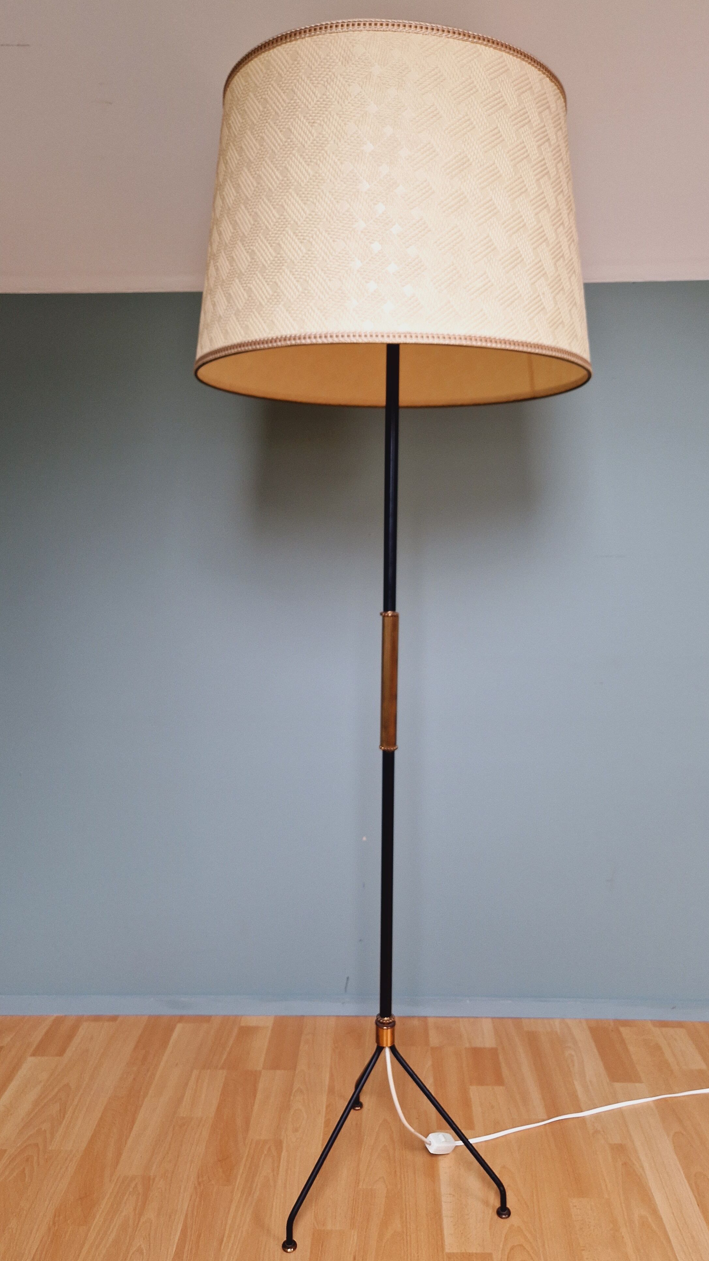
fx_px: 869
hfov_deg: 44.3
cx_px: 390
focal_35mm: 26
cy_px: 616
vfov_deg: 71.9
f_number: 1.8
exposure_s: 1/180
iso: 125
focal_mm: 5.4
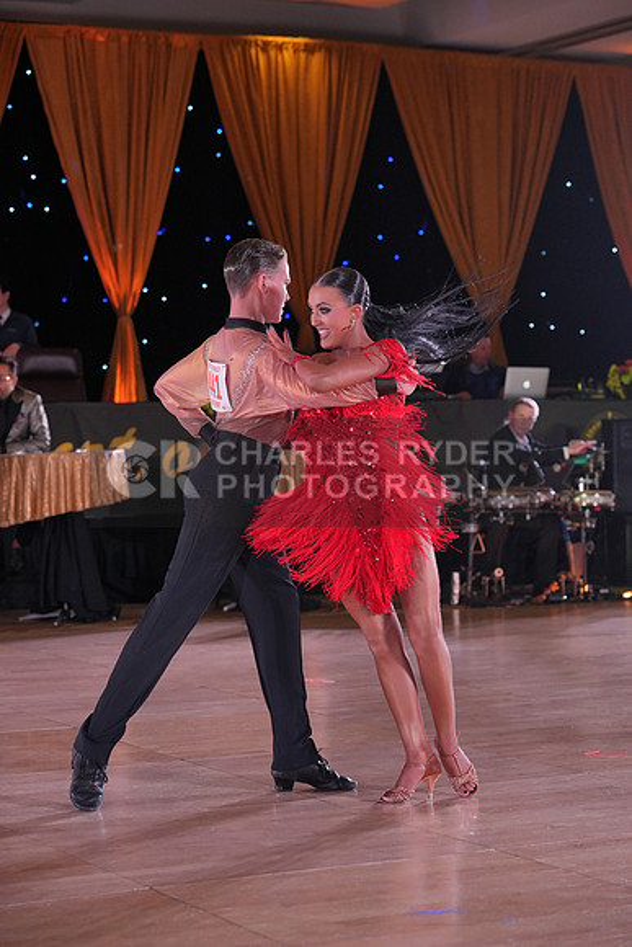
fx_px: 2184
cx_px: 316
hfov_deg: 16.5
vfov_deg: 24.5
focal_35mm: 83
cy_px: 474
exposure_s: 1/400
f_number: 4
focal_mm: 83
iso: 1600
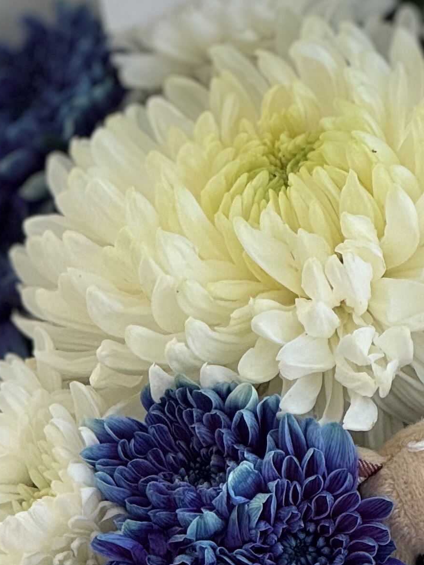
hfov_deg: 3.6
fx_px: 6711
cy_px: 537
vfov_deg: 4.8
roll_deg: -0.6
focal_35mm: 411
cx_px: 574
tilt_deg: -14.4
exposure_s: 1/567
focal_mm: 15.66
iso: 50
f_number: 2.8
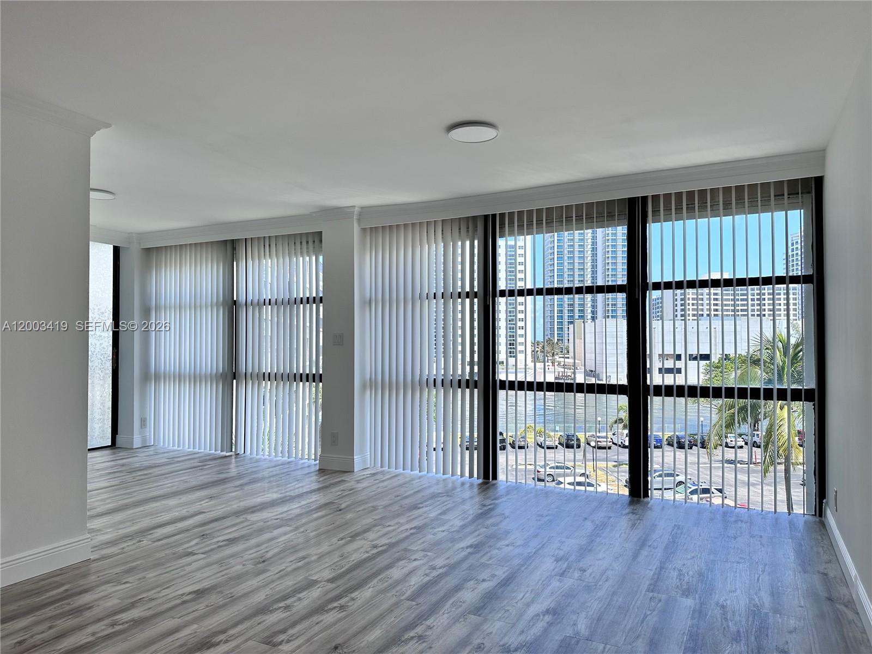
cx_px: 436
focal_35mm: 24
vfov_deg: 56.8
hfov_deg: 71.6
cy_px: 327
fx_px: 605
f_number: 1.78
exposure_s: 1/1664
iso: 80
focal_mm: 6.86
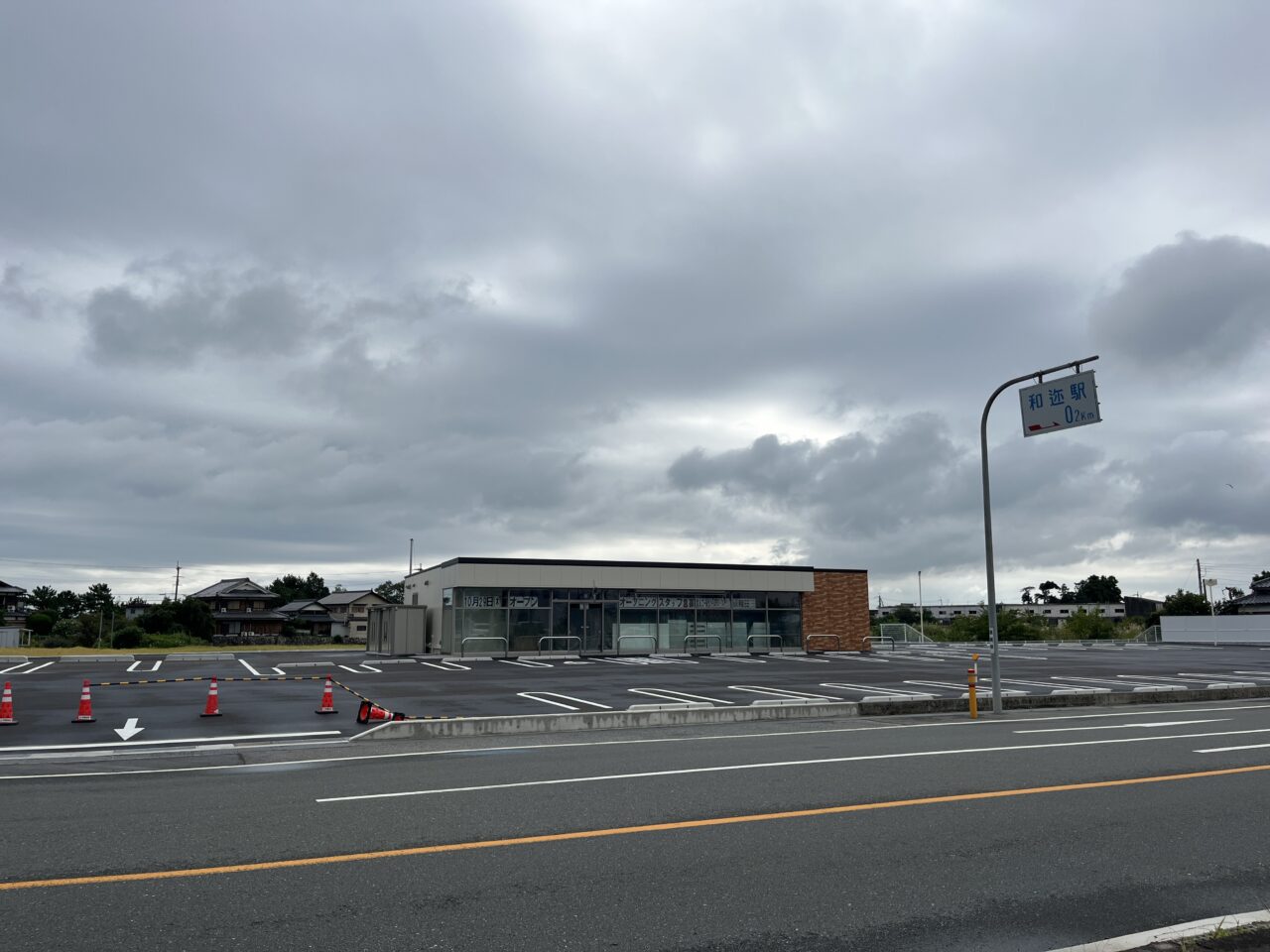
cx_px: 635
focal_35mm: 26
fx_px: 954
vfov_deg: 53.1
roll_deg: +0.6
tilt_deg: +9.0
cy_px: 476
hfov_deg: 67.3
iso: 50
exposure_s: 1/6494
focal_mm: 5.1
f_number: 1.6
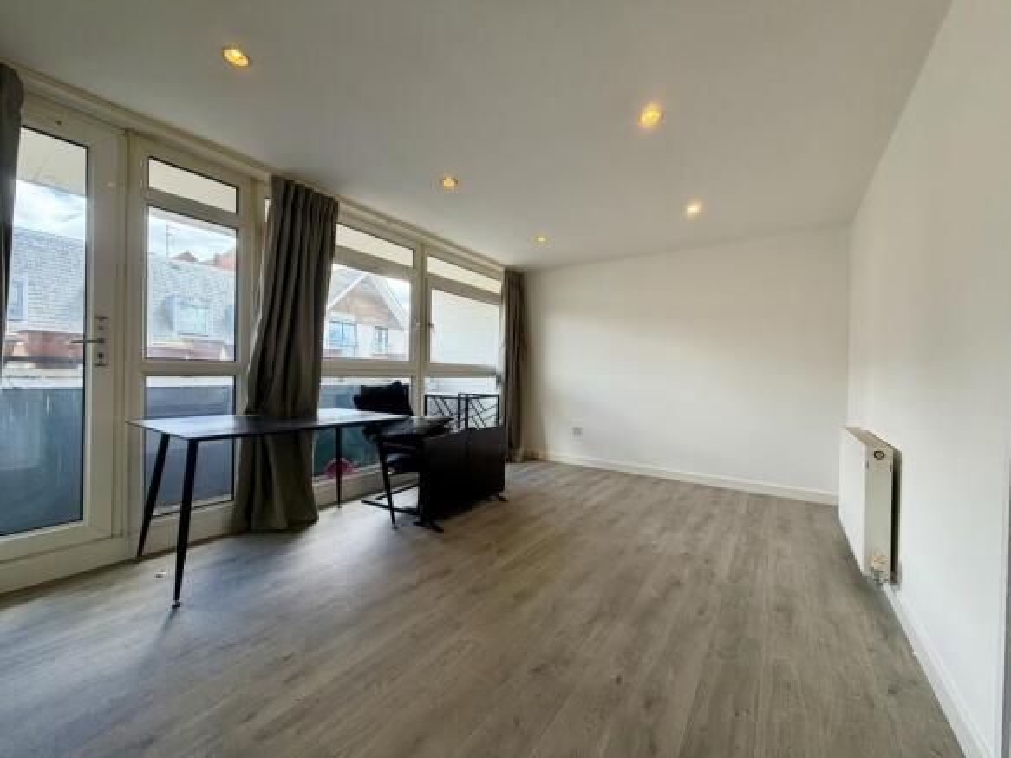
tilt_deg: -0.6
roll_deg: -0.7
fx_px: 409
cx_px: 506
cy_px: 379
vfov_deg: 85.7
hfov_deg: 102.1
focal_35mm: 14
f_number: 2.2
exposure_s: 1/100
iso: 80
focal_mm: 2.22
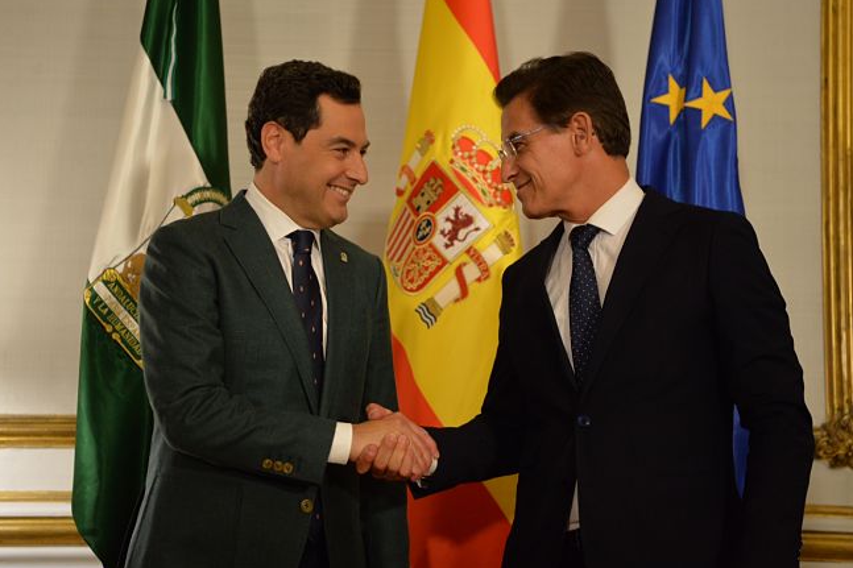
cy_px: 284
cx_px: 430
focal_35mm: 72
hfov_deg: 28.1
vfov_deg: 18.9
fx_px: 1705
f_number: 2.8
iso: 3200
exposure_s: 1/250
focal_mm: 70
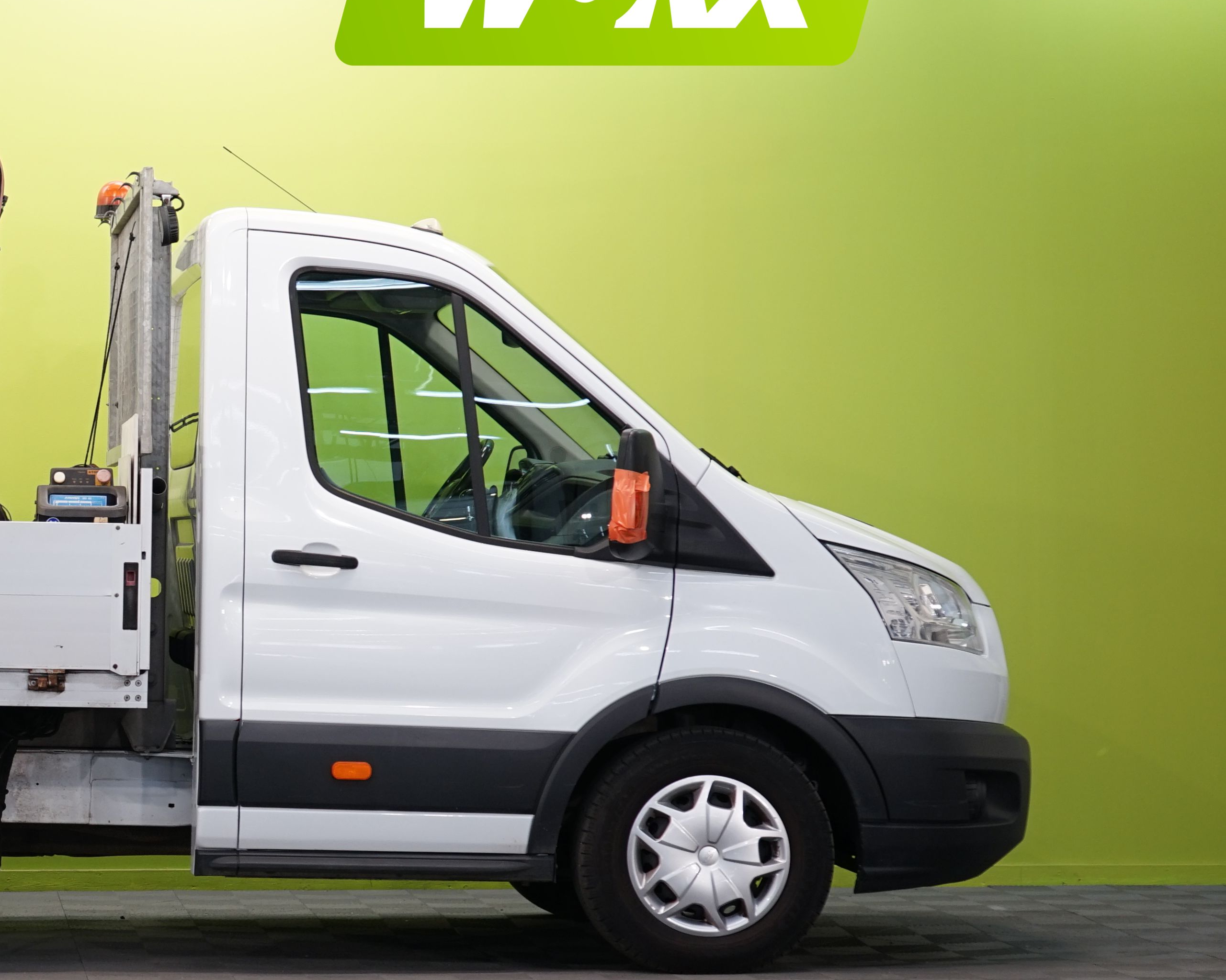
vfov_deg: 14.0
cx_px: -204
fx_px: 3991
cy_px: 553
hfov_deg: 16.8
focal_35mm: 110
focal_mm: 50
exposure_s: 1/30
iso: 320
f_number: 5
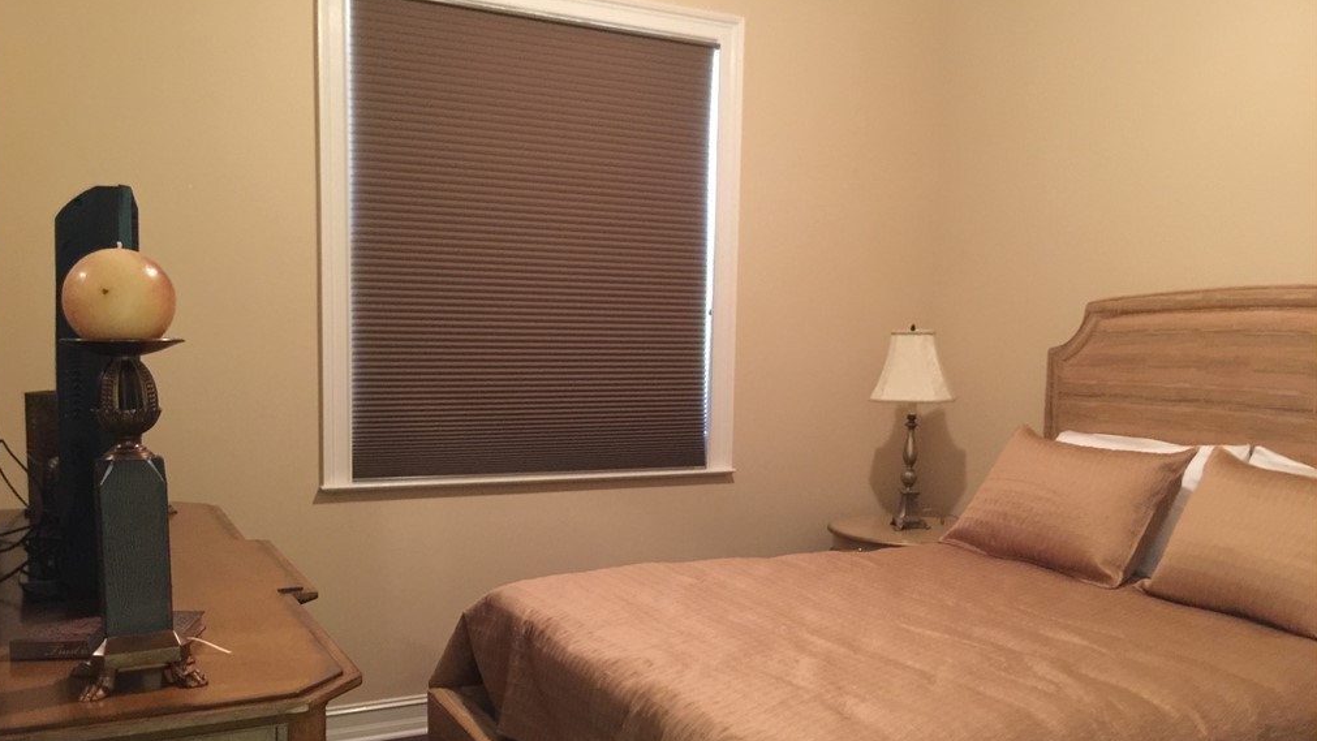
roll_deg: -2.3
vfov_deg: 36.5
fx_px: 1118
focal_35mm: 32
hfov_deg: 61.0
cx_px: 651
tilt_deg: -6.3
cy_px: 452
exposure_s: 1/4
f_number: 2.2
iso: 125
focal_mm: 4.15
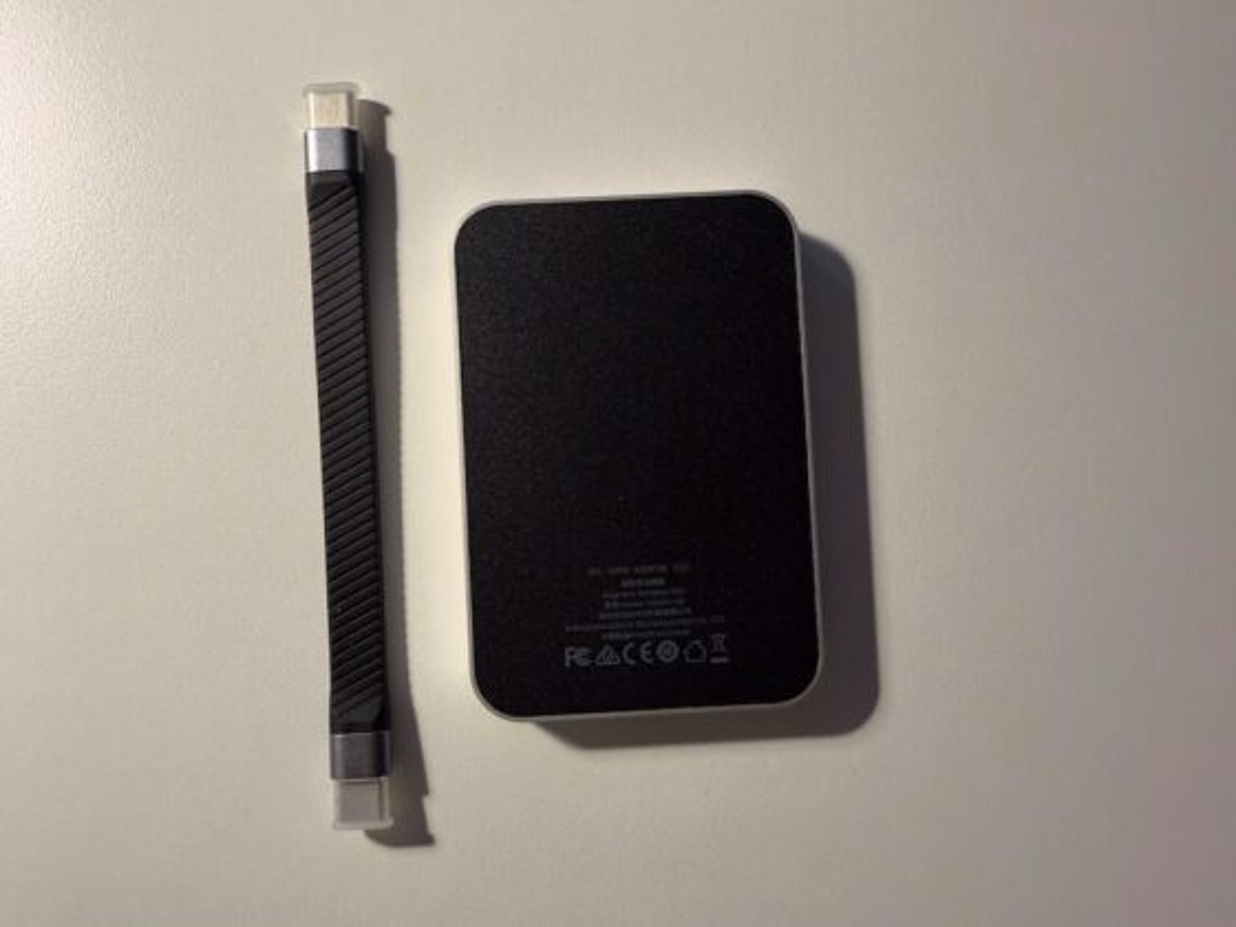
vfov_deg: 54.9
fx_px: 893
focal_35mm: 25
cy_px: 464
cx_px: 618
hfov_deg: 69.4
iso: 200
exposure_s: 1/50
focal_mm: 2.22
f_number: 2.2
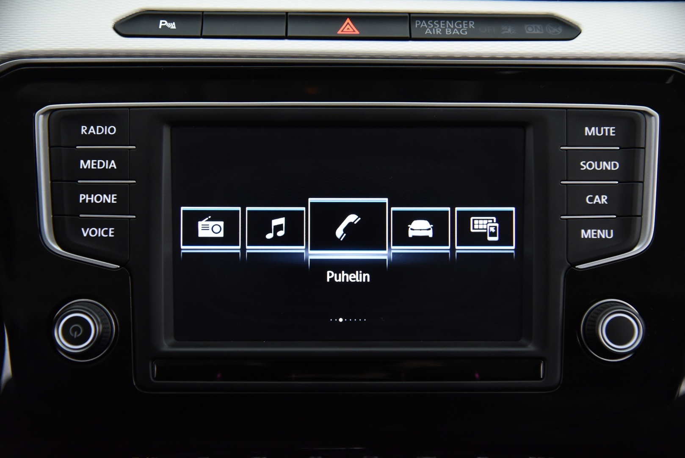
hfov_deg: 34.5
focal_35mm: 58
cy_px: 229
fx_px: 1104
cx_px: 342
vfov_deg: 23.4
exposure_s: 1/40
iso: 4000
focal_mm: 58
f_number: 4
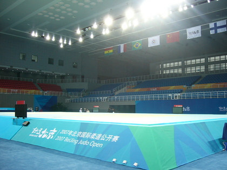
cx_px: 114
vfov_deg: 40.7
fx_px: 230
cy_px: 85
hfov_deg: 52.6
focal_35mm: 35
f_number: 2.8
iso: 100
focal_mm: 5.8
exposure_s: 1/80
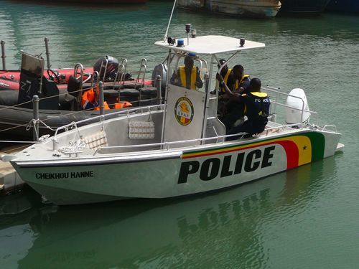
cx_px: 180
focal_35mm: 58
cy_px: 134
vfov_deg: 25.2
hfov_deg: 33.2
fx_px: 602
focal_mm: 7.1
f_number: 4
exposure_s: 1/800
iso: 100
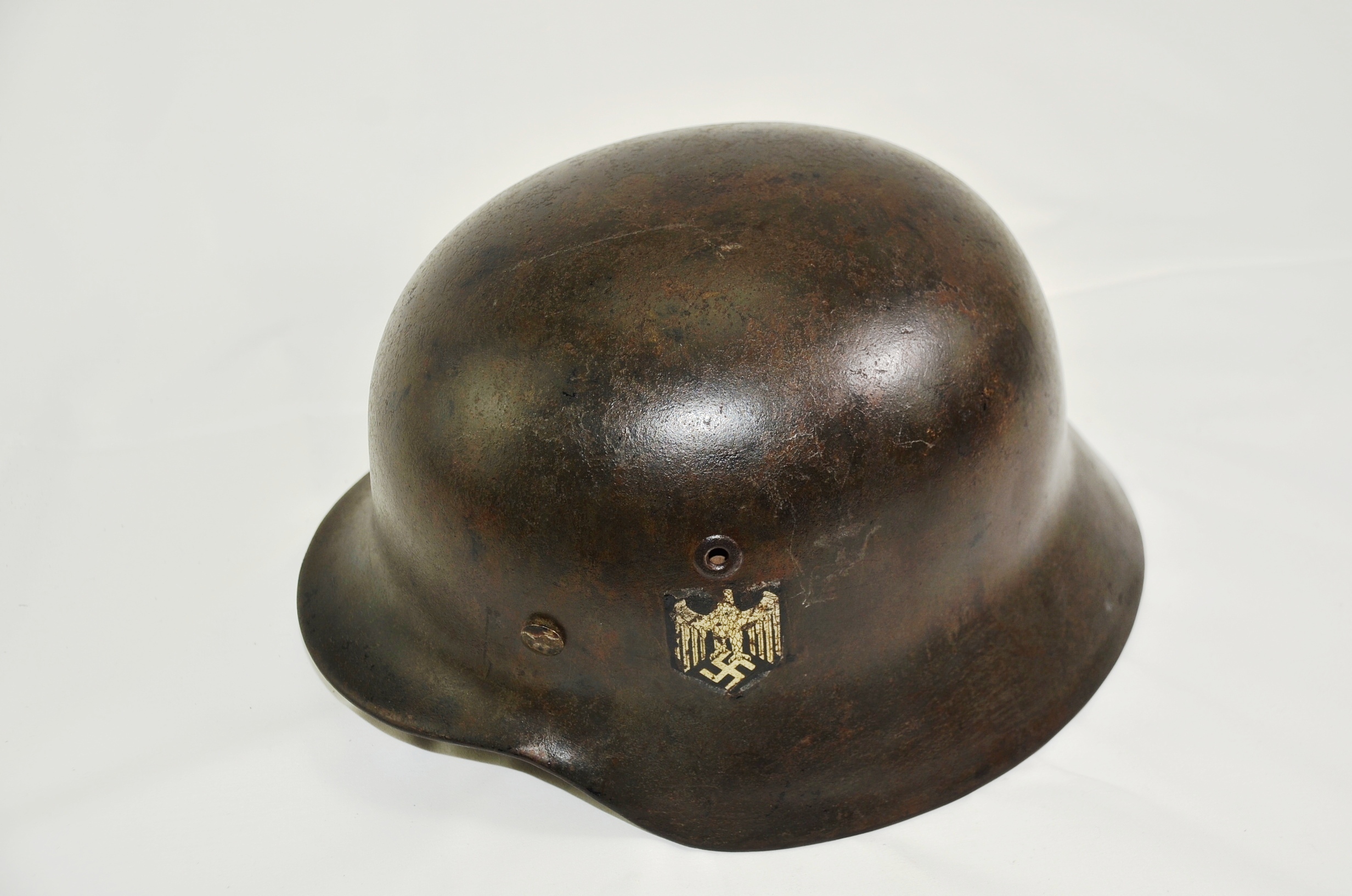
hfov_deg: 35.1
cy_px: 448
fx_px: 2136
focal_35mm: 57
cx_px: 676
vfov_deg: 23.7
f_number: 4.5
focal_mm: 38
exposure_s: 1/250
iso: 140
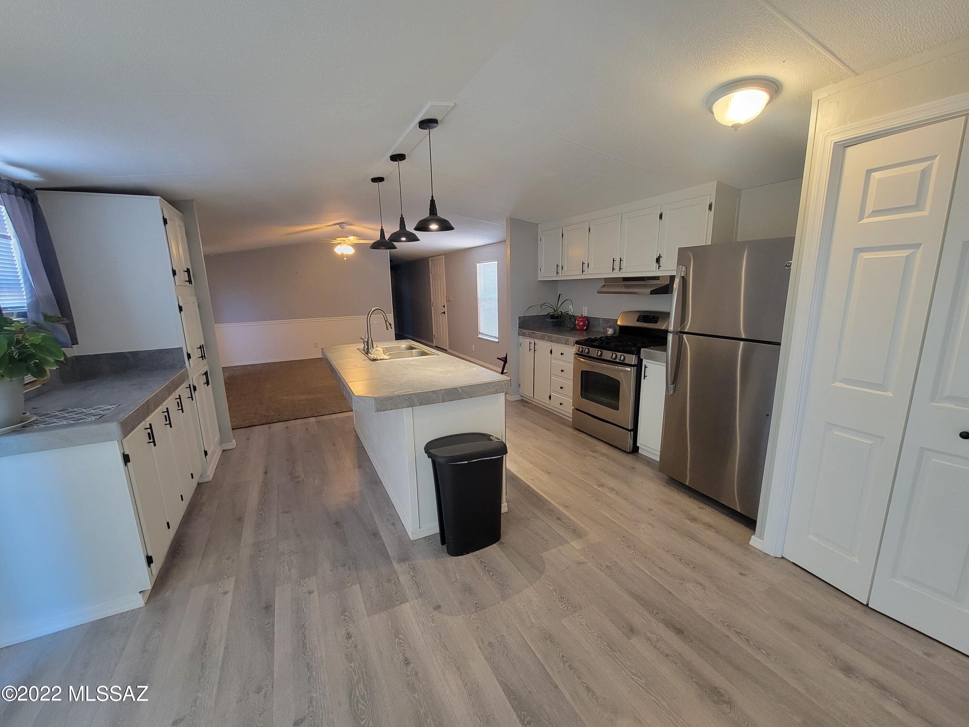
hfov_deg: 106.2
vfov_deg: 89.9
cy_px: 364
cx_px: 484
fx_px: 364
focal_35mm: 13
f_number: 2.2
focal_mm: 2.2
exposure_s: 1/60
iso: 250
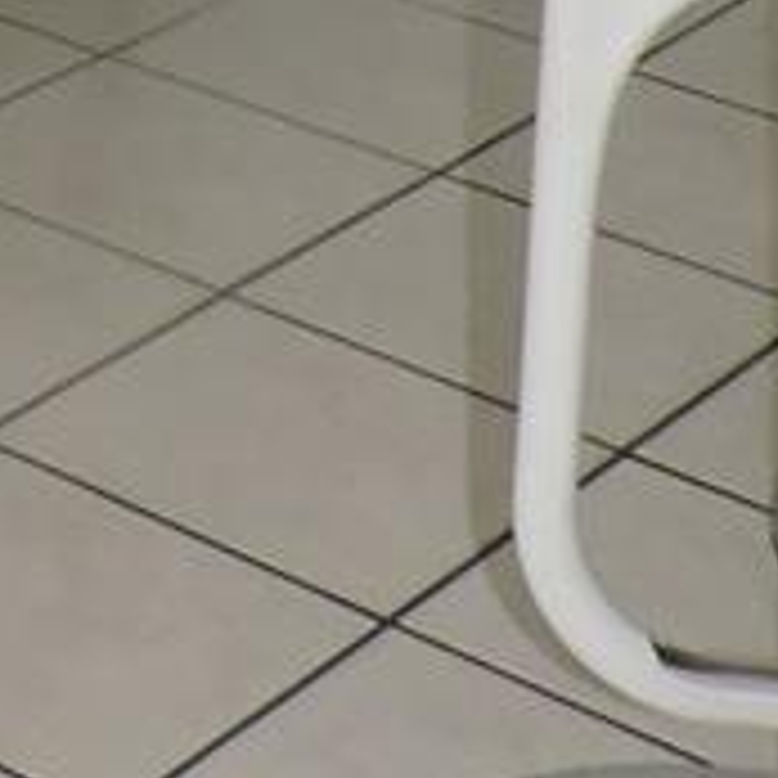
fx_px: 3738
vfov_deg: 10.1
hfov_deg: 10.9
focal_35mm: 147
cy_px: -1192
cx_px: -751
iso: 400
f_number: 3
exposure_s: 1/40
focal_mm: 4.3
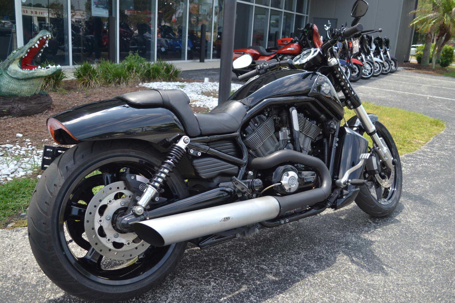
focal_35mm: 33
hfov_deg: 57.2
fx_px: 417
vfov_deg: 40.0
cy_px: 152
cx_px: 228
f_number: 3.8
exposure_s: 1/320
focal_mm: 22
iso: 100
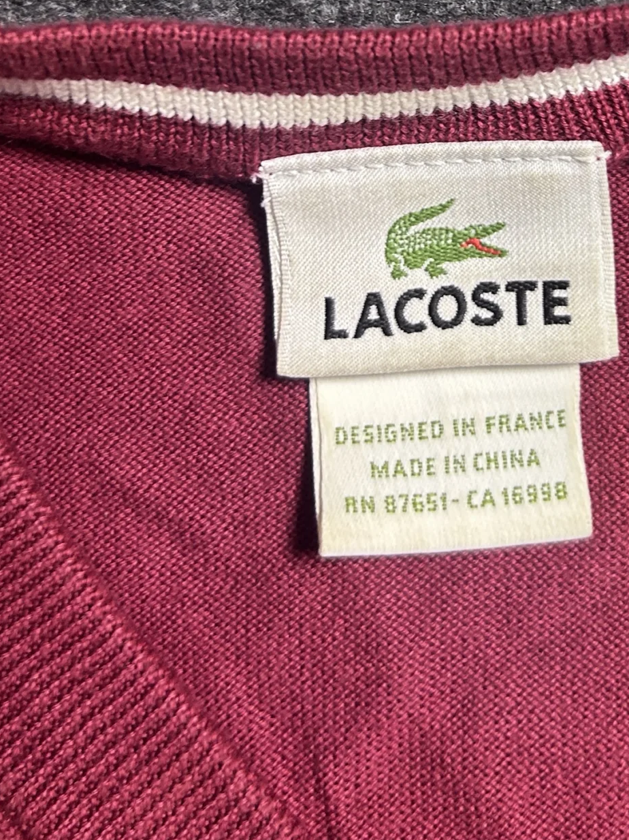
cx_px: 515
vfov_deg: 33.1
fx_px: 1309
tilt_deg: -52.6
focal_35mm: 54
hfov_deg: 26.5
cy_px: 36
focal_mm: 5.7
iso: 200
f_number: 1.5
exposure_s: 1/50
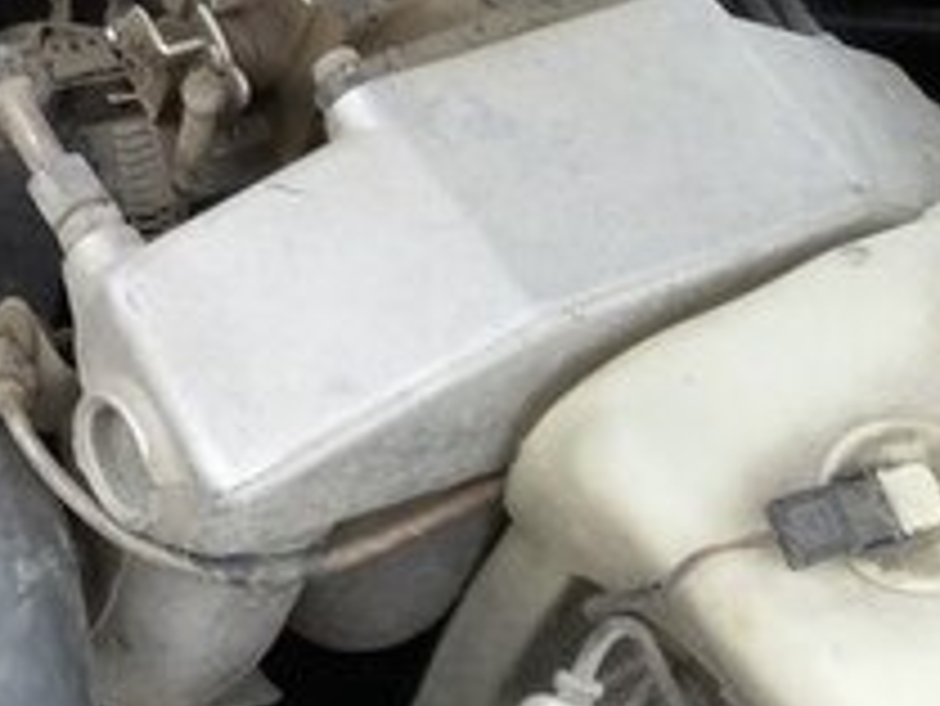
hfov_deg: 17.9
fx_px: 2663
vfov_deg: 14.4
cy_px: -259
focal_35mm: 98
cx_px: -477
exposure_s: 1/33
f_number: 2.2
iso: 80
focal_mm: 3.3
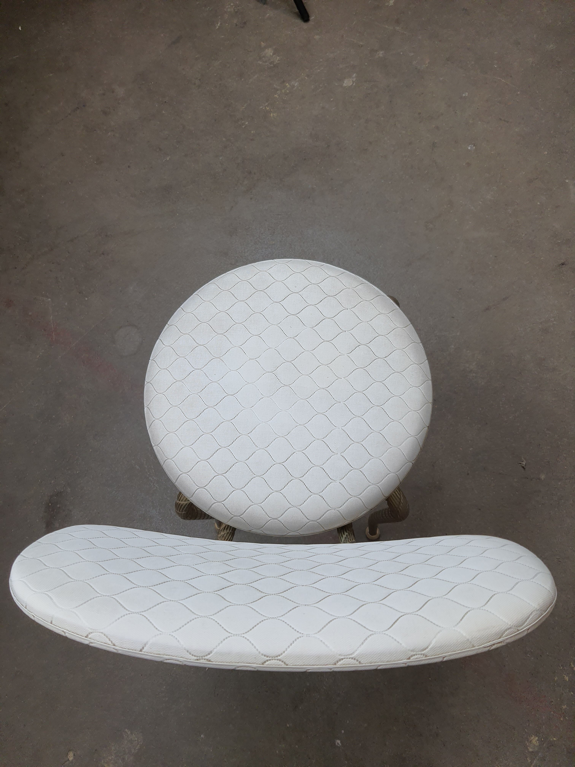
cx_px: 288
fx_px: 576
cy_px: 384
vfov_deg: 67.3
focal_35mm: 26
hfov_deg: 53.1
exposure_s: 1/134
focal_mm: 4.32
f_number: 1.7
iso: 50
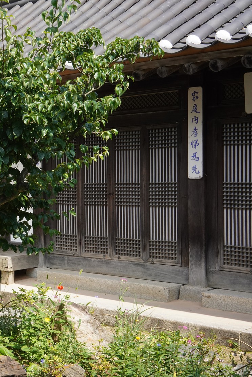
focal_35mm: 63
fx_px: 661
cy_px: 199
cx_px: -80
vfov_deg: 31.9
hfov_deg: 19.8
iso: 800
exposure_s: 1/200
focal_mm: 35
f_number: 16
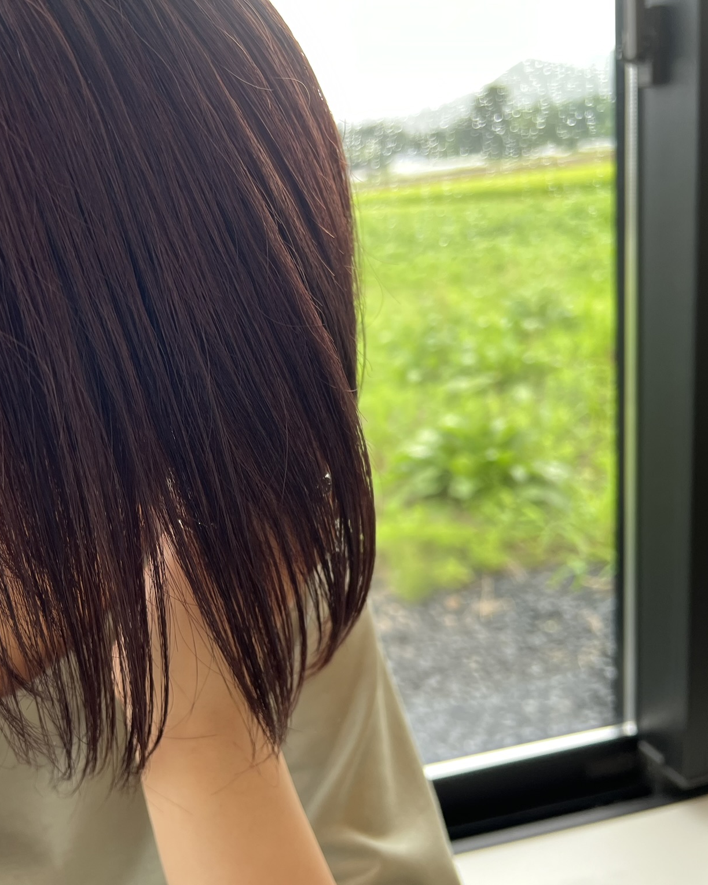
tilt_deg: -16.2
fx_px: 891
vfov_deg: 52.8
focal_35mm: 34
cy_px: 444
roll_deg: +7.2
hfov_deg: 41.8
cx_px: 160
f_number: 1.5
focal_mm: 5.7
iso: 64
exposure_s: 1/121
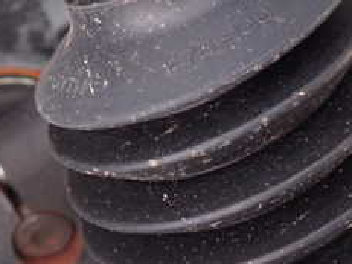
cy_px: 221
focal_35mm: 65
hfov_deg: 29.7
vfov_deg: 22.2
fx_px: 661
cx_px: 229
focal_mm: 4.5
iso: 800
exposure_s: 1/15
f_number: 2
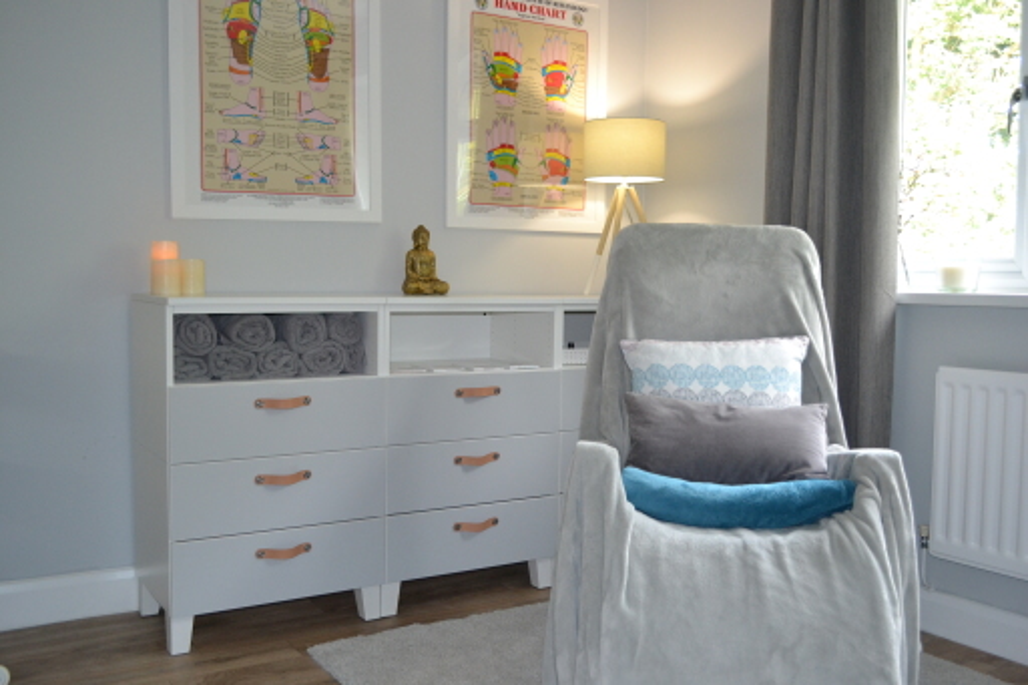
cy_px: 342
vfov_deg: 39.9
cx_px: 514
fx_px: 942
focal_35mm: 33
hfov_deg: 57.2
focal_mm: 22
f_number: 4
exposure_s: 1/60
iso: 1400
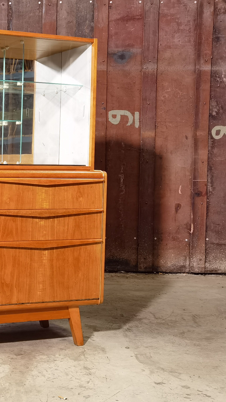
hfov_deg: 19.3
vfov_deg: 35.4
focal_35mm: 59
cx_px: -38
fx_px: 628
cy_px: 204
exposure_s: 1/33.3
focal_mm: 6.71
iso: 500
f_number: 1.9
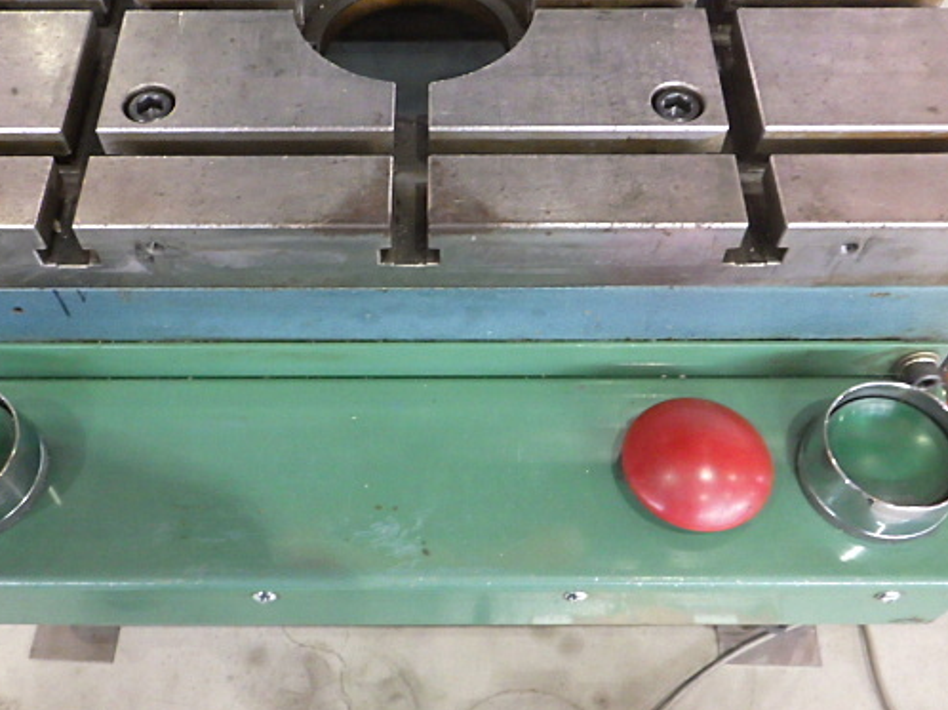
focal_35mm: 36
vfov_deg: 39.6
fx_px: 985
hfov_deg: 51.3
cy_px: 386
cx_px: 428
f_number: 3.5
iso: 1250
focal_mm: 5
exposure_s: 1/45
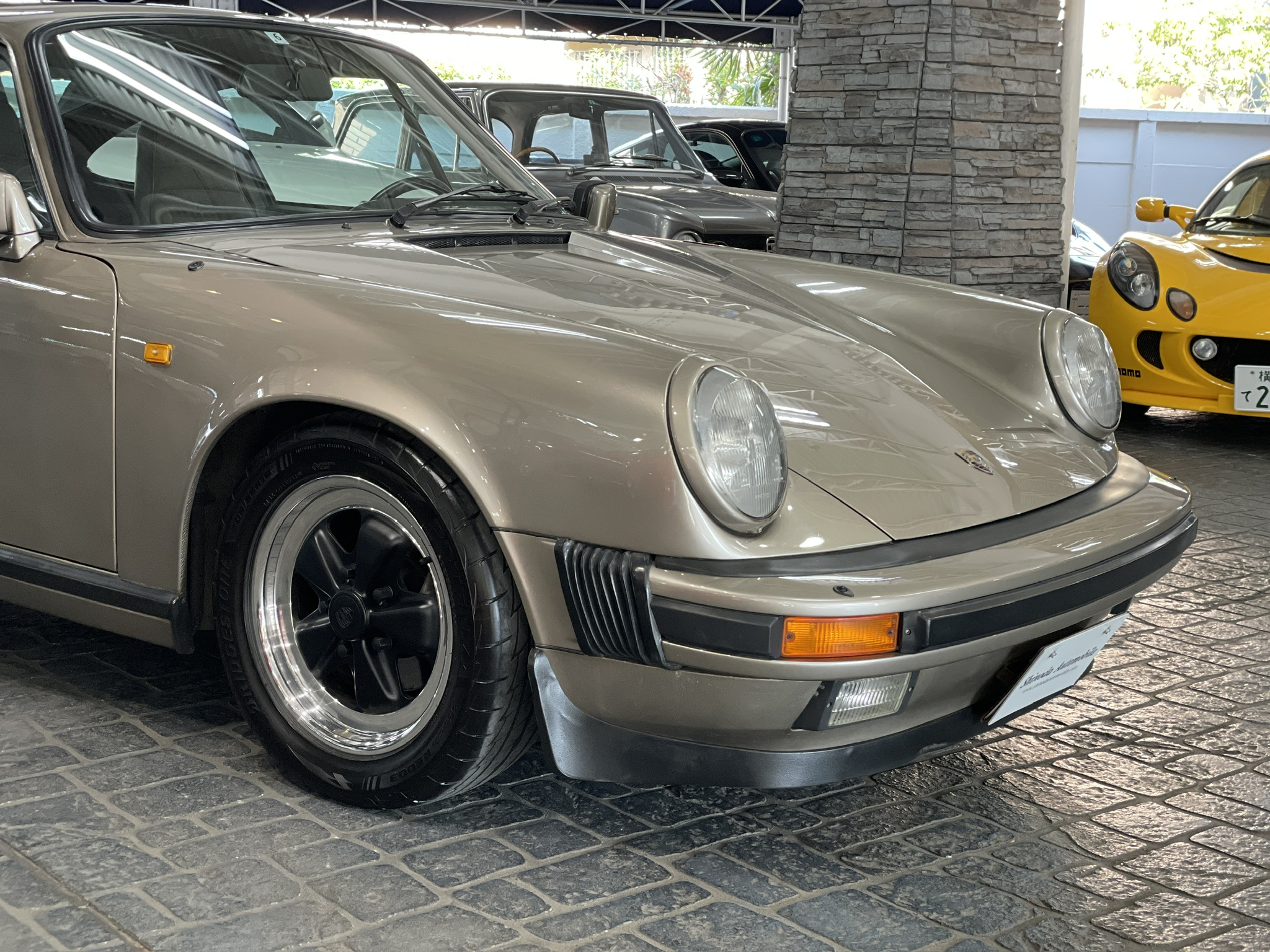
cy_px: 476
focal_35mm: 52
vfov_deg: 28.0
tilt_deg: -9.0
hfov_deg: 36.8
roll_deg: -1.3
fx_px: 1908
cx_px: 635
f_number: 2
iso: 250
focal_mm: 6
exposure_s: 1/100
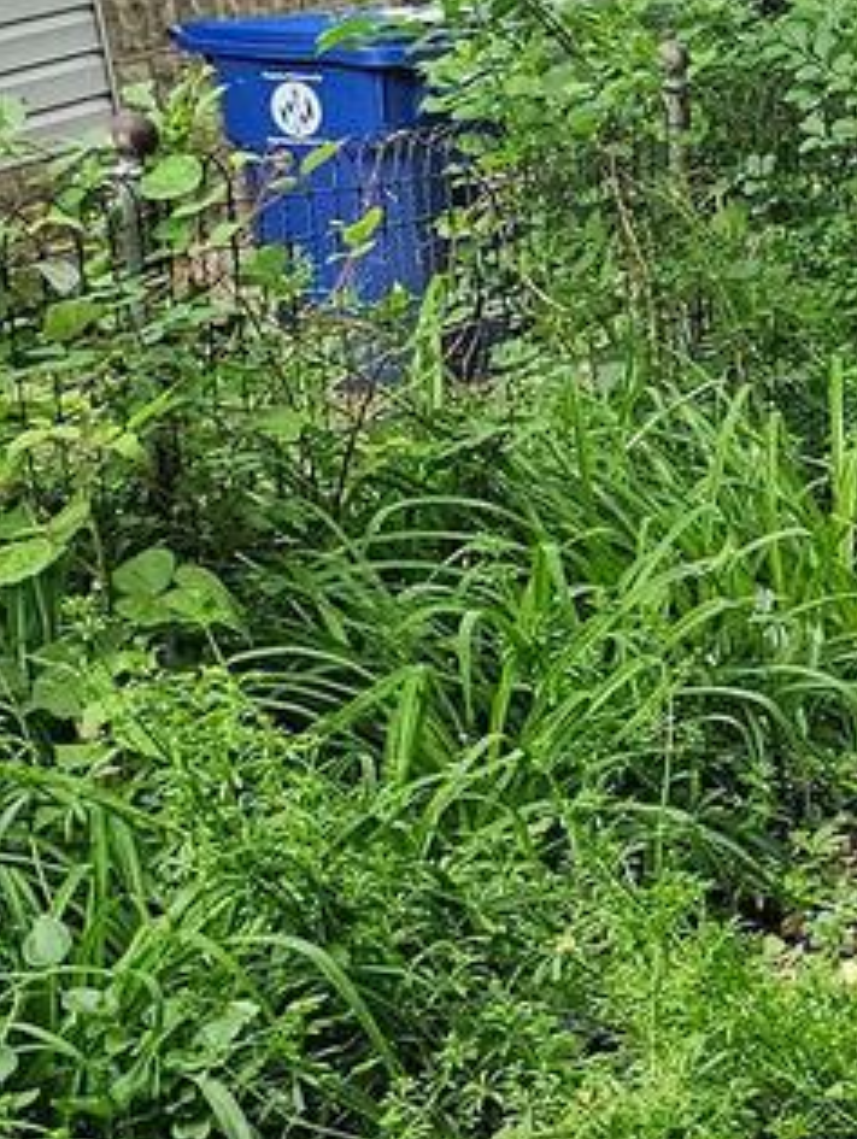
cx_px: 2079
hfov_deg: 11.1
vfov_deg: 17.5
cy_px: 781
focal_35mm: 112
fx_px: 3690
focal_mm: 6.3
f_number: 1.7
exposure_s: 1/207
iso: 160
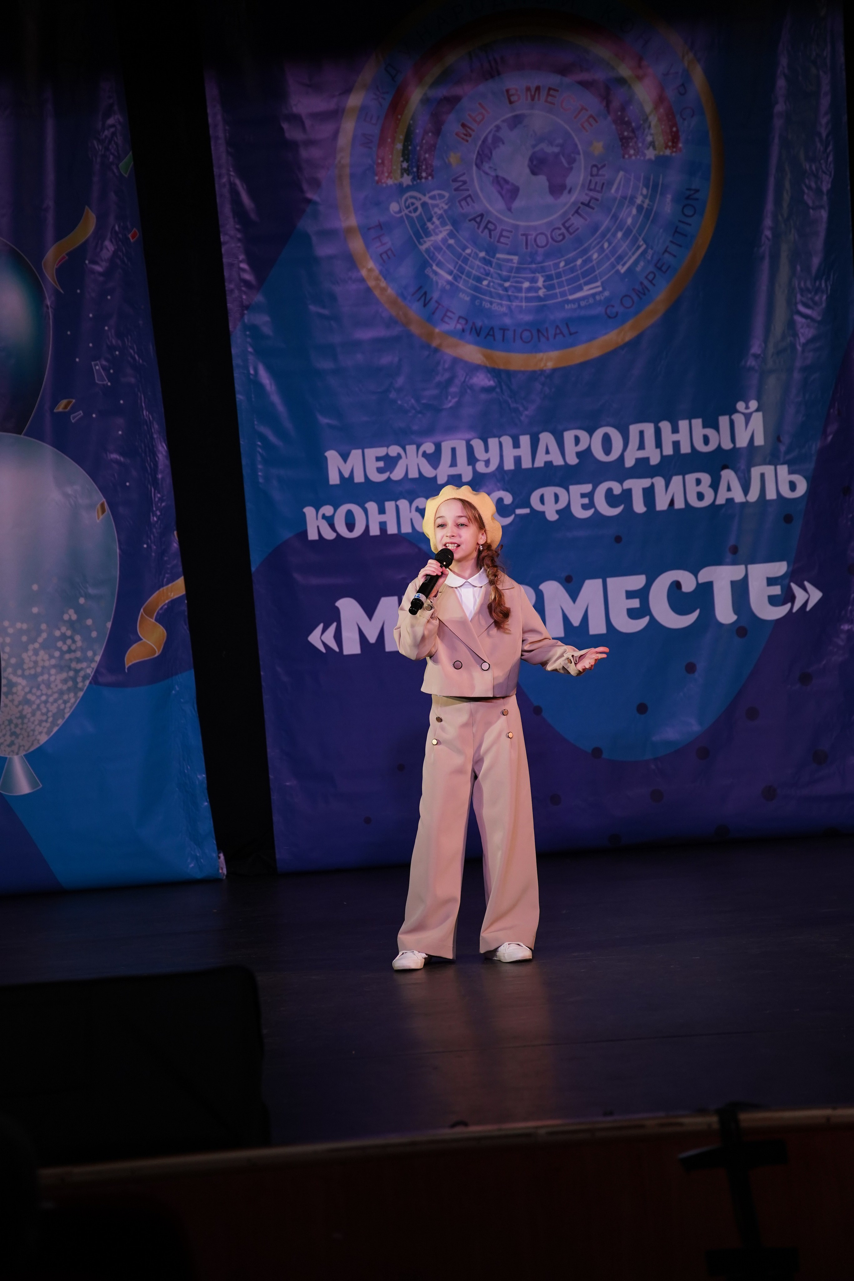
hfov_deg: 9.1
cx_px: 427
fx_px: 5337
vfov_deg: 13.7
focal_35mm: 150
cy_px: 640
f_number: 4
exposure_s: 1/400
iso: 1600
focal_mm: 150
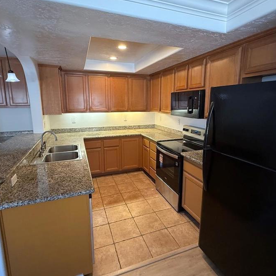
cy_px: 130
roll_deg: -0.2
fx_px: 171
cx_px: 141
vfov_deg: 77.6
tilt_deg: -9.3
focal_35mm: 19
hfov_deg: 77.7
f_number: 2.2
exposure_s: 1/60
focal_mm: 2.22
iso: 250
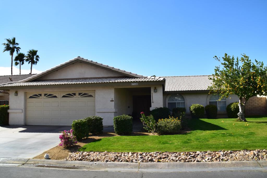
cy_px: 89
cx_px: 134
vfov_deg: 47.9
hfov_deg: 67.4
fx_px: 200
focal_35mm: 27
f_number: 11
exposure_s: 1/500
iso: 280
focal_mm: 18
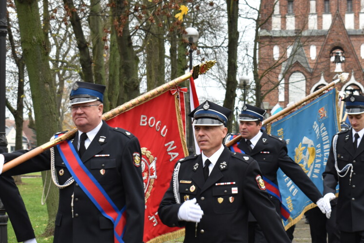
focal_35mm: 92
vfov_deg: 14.9
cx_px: 199
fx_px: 931
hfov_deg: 22.1
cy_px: 126
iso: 400
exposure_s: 1/160
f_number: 6.3
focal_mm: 38
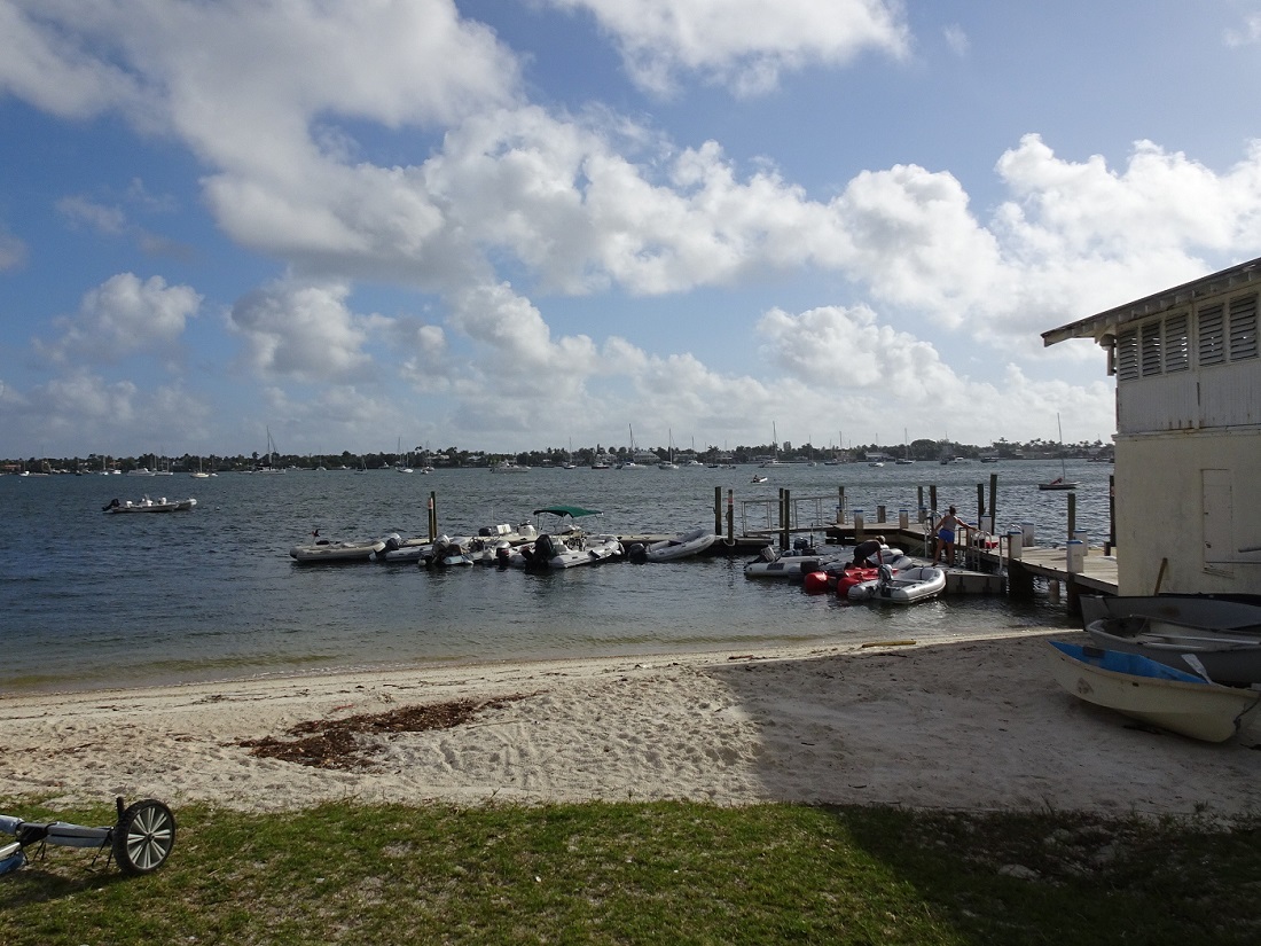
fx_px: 874
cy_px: 473
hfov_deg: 71.6
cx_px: 630
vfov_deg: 56.8
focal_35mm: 24
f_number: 3.5
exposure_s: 1/2000
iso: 80
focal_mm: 4.1
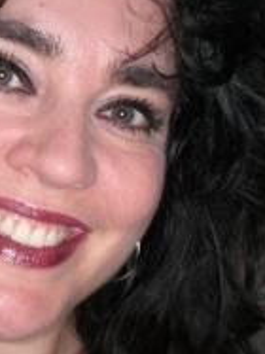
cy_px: 129
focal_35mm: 91
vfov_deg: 21.5
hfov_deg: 16.1
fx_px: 930
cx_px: 61
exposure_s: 1/60
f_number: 3.1
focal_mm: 6.3
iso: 50
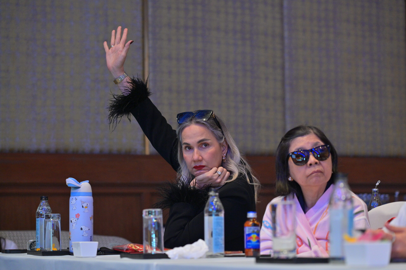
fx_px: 1240
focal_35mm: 110
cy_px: 135
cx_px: 203
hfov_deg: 18.6
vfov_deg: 12.4
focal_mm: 110
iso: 2500
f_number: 4
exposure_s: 1/200
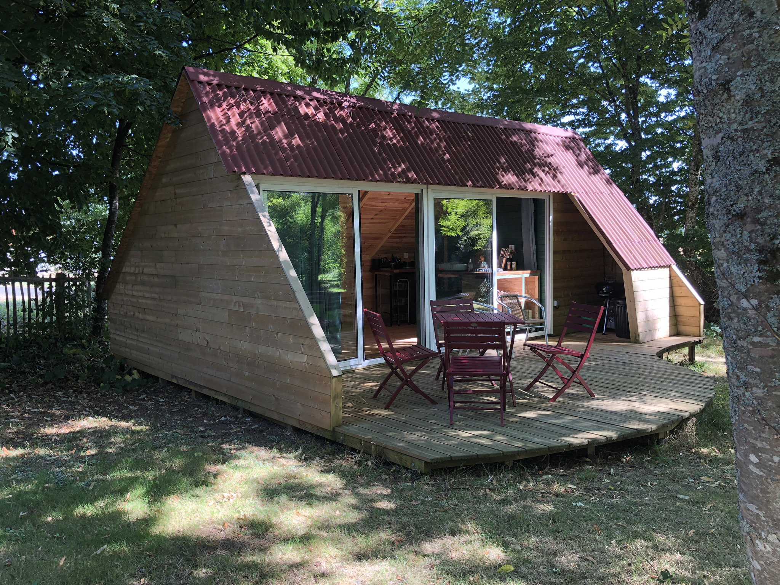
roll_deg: +1.7
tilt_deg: -4.4
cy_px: 292
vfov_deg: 49.7
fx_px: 631
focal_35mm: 28
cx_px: 390
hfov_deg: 63.4
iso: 20
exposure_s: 1/104
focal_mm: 3.99
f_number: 1.8
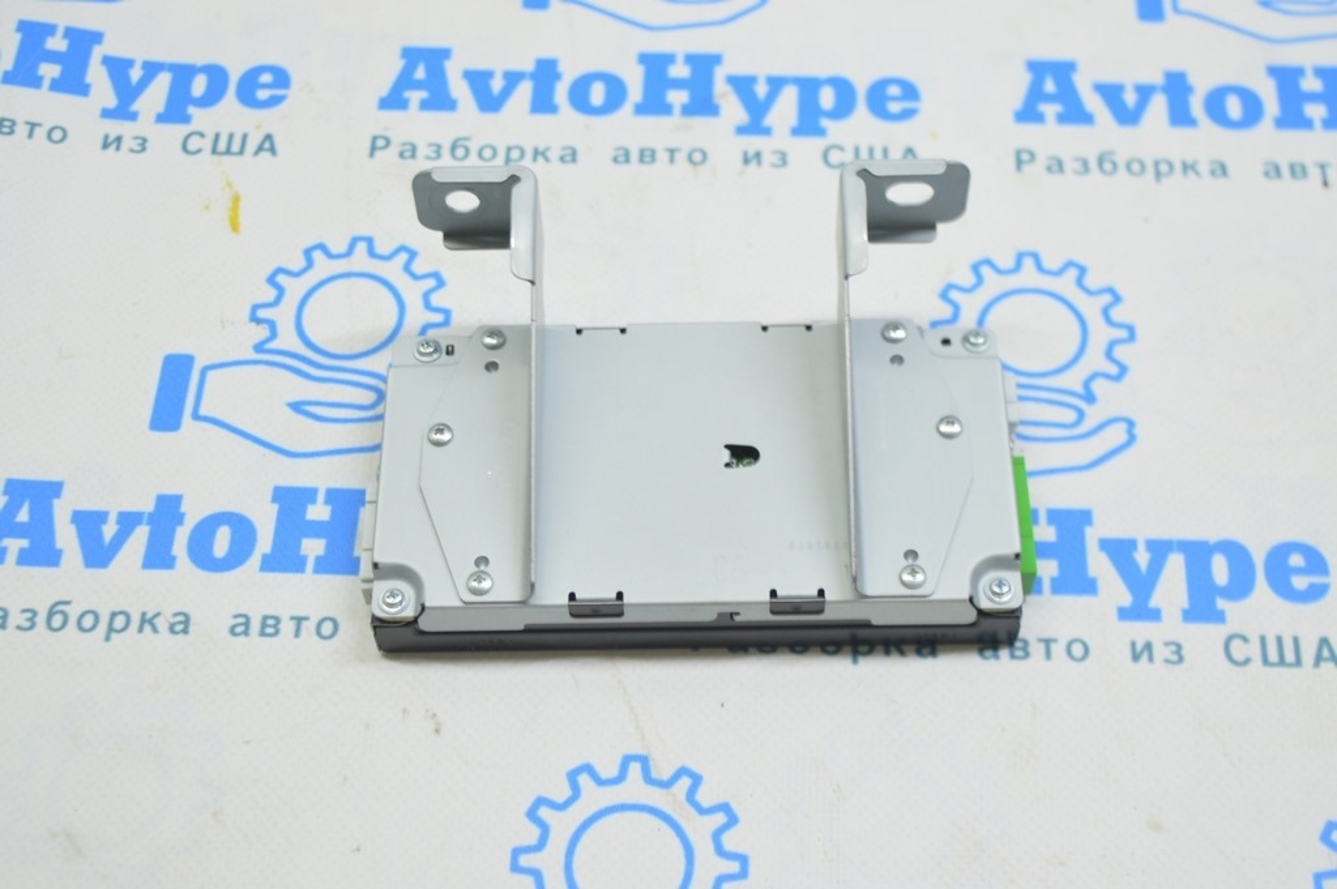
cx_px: 668
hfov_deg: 35.1
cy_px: 444
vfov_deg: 23.7
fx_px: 2115
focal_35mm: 57
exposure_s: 1/20
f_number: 5.6
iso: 400
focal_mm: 38
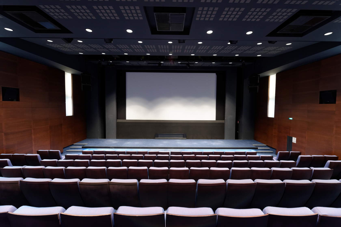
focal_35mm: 14
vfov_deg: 81.2
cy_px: 114
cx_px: 170
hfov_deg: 104.2
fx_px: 133
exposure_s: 1/15
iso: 1600
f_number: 4
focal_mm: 14
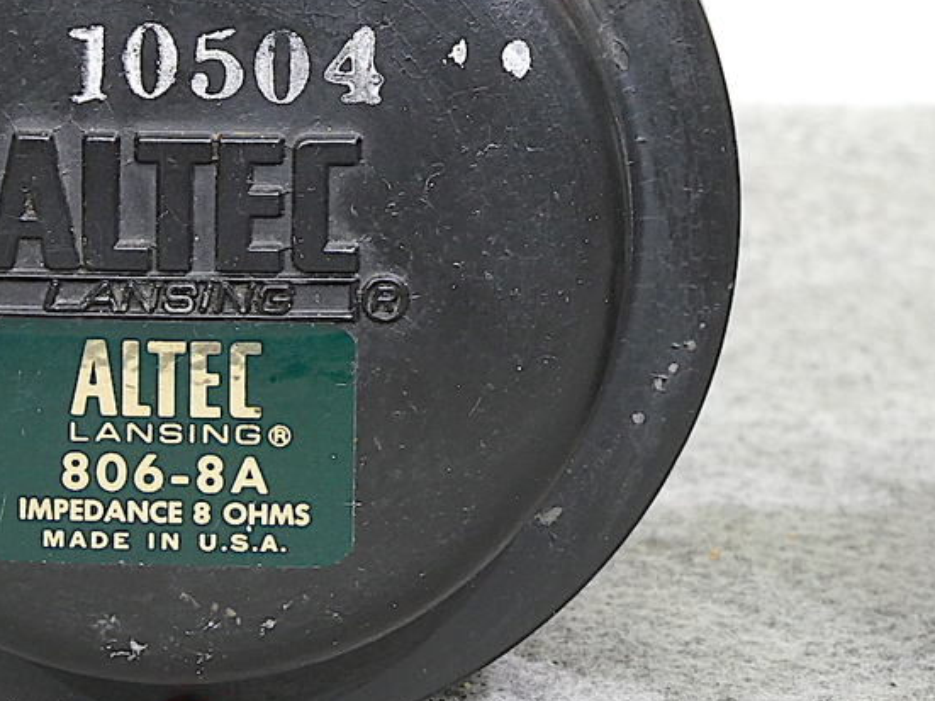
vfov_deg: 6.0
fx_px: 6724
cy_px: 180
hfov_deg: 7.9
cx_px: 154
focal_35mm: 249
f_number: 5.4
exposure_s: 1/3.2
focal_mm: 25.6
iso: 200
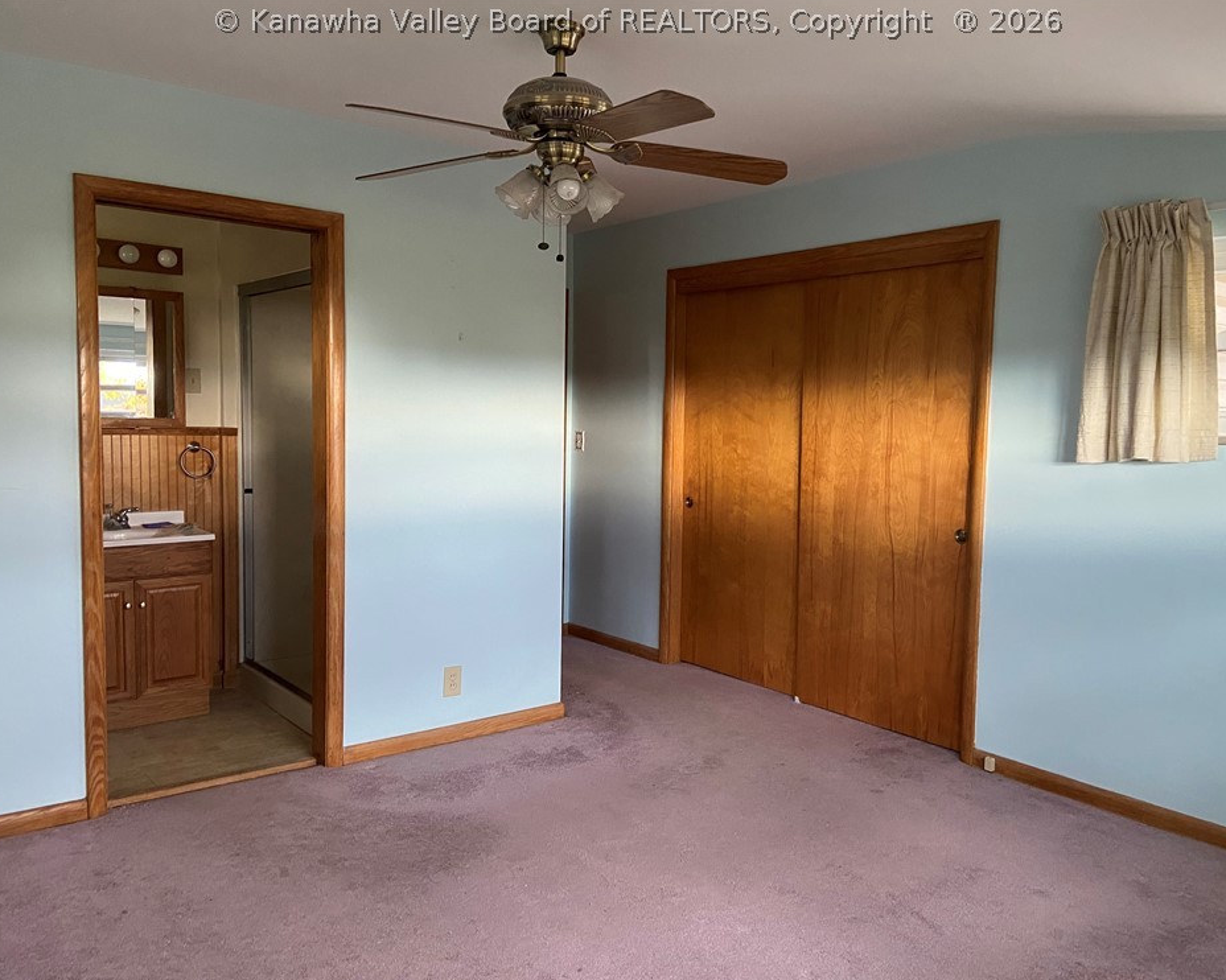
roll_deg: -1.2
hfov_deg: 62.2
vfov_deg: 51.5
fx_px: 1016
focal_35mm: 28
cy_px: 503
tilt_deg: -4.8
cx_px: 637
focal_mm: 4.25
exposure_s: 1/60
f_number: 1.8
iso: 320
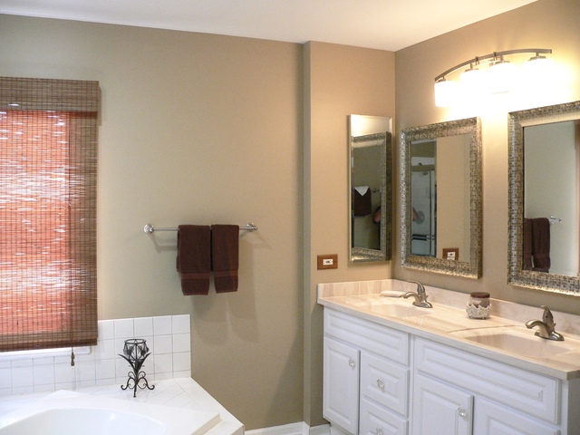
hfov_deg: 51.4
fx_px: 603
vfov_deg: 39.7
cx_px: 290
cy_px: 218
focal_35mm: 36
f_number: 2.8
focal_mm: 6
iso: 200
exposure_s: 1/25
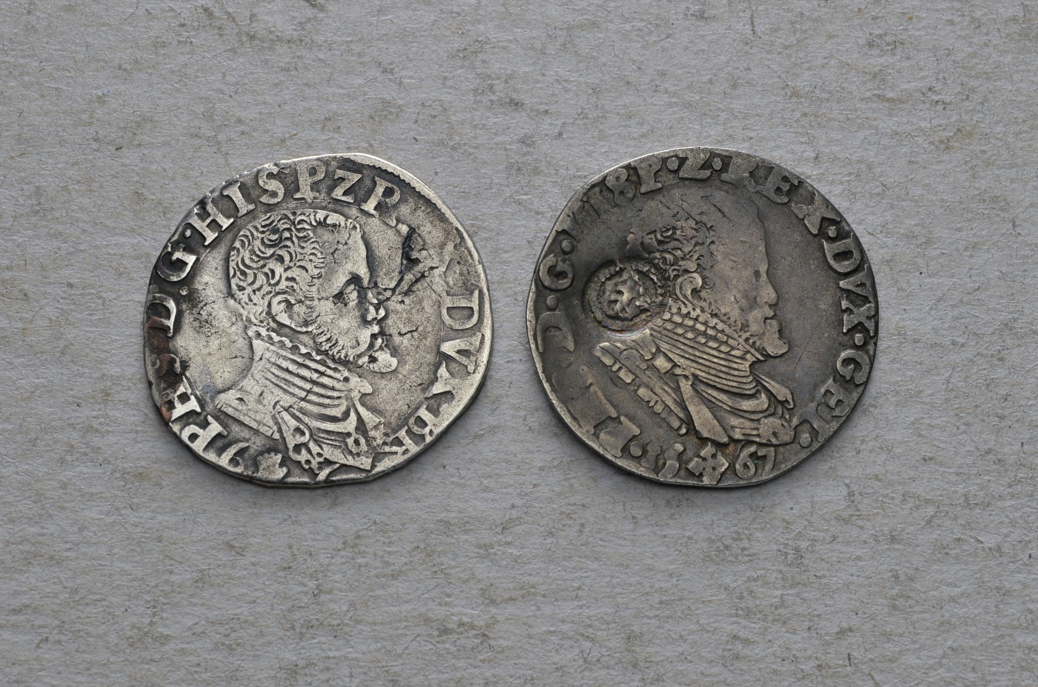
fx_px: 2374
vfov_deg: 16.5
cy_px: 344
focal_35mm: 82
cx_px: 519
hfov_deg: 24.7
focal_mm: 55
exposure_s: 1/200
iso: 400
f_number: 14
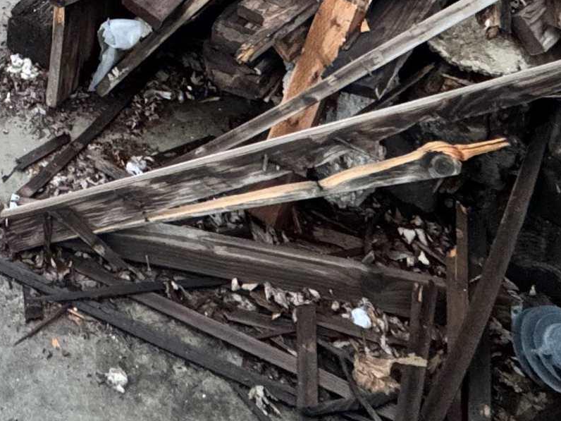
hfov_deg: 31.0
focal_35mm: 54
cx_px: -78
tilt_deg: -12.6
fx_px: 875
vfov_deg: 21.3
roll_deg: -0.3
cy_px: -262
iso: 500
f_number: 2.2
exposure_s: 1/60
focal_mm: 2.22
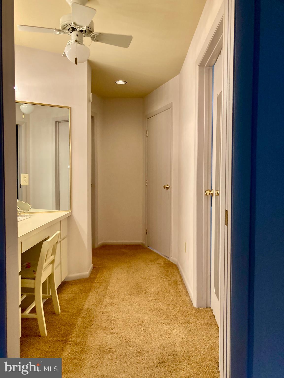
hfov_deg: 49.7
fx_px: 306
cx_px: 142
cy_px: 189
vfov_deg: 63.4
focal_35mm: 28
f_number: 1.8
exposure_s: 1/60
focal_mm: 3.99
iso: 125
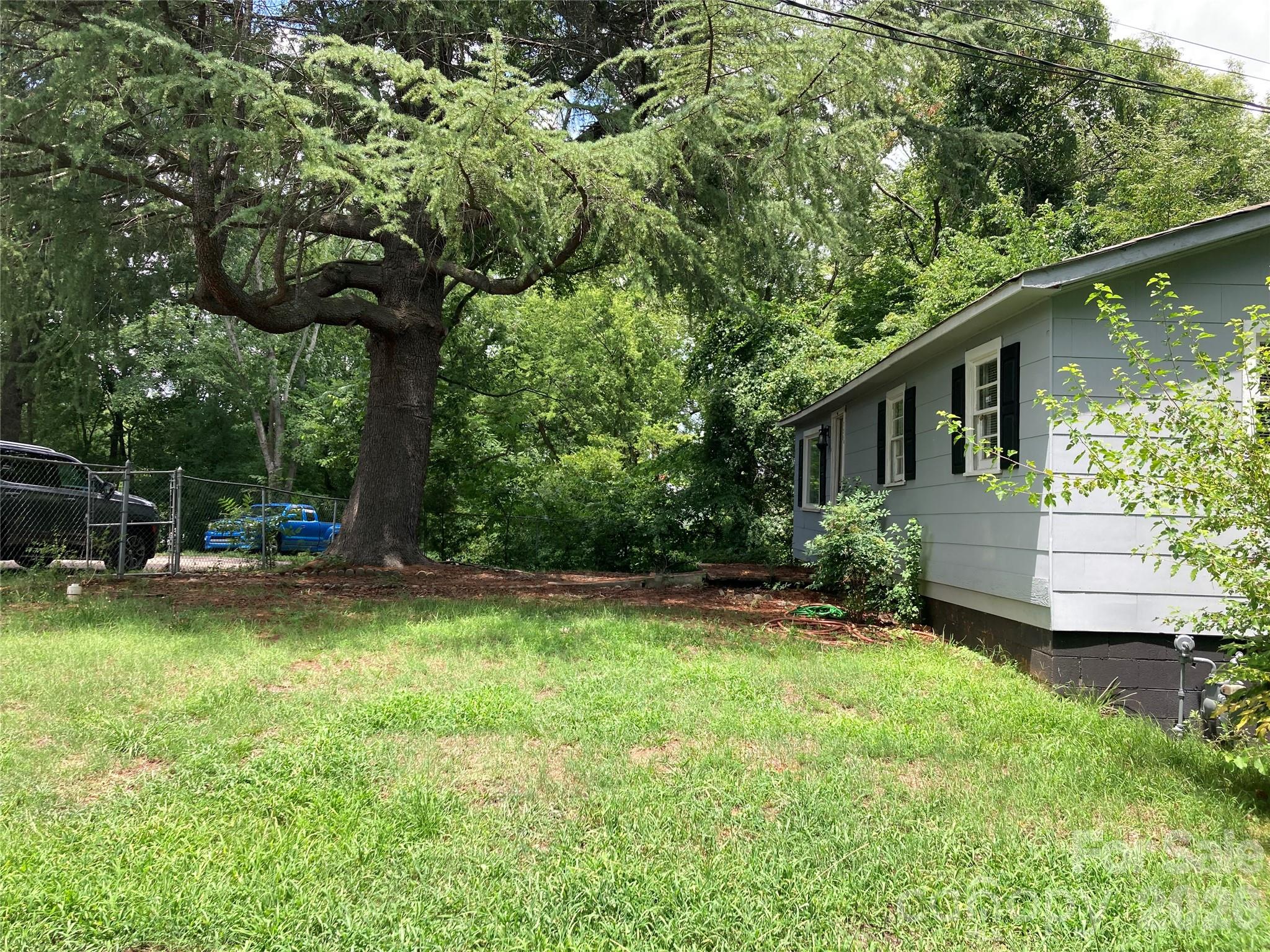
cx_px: 635
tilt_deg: +2.3
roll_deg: -2.0
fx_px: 1027
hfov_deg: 63.4
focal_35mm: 28
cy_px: 476
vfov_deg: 49.7
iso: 20
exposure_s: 1/476
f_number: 1.8
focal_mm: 3.99
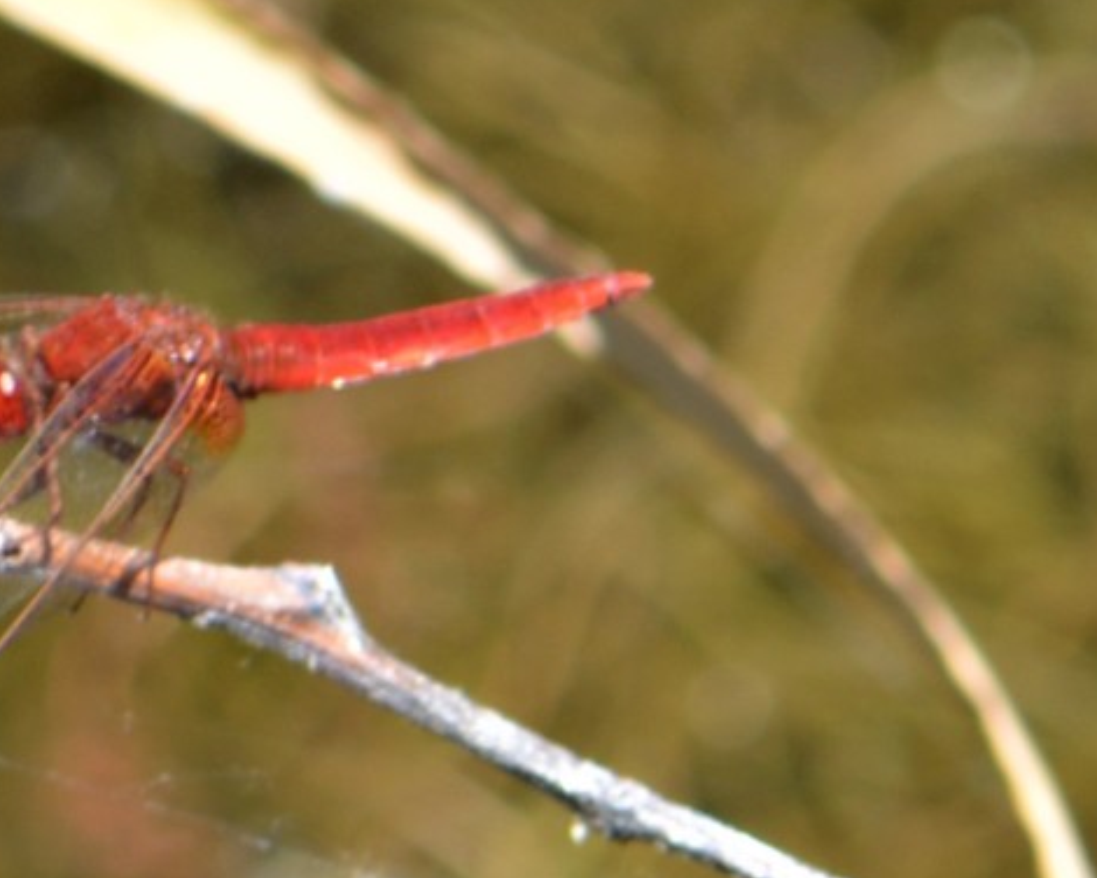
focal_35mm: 863
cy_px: 549
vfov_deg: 1.8
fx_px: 28019
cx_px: 96
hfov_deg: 2.2
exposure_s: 1/125
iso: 160
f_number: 8
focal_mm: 300
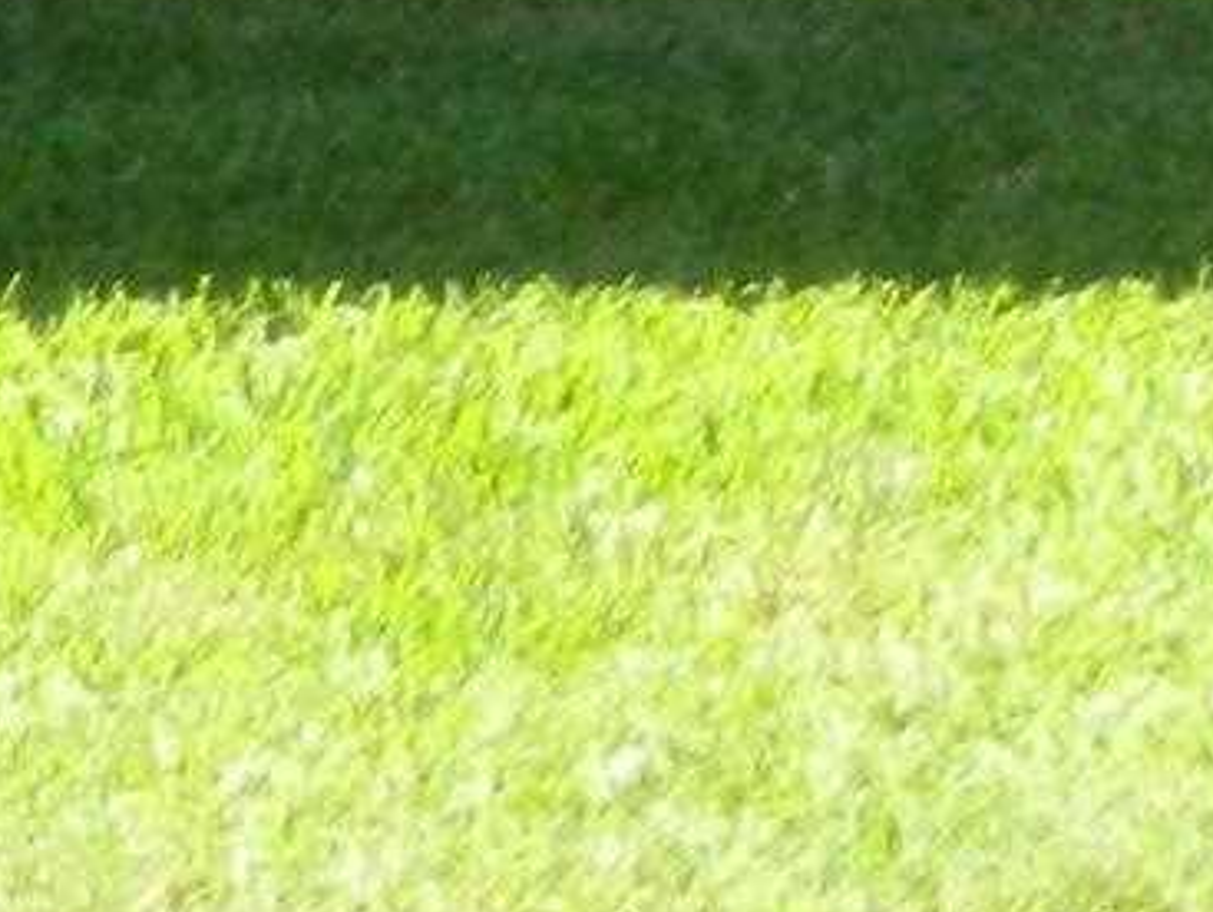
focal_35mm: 910
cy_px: -1702
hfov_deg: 2.2
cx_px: 4105
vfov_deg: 1.6
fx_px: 31919
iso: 110
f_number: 4.7
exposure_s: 1/125
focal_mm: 23.2
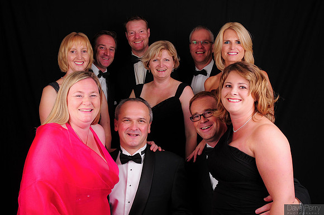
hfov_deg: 57.3
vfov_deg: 39.9
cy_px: 108
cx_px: 162
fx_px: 297
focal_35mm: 33
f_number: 8
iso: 200
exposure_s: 1/125
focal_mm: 22
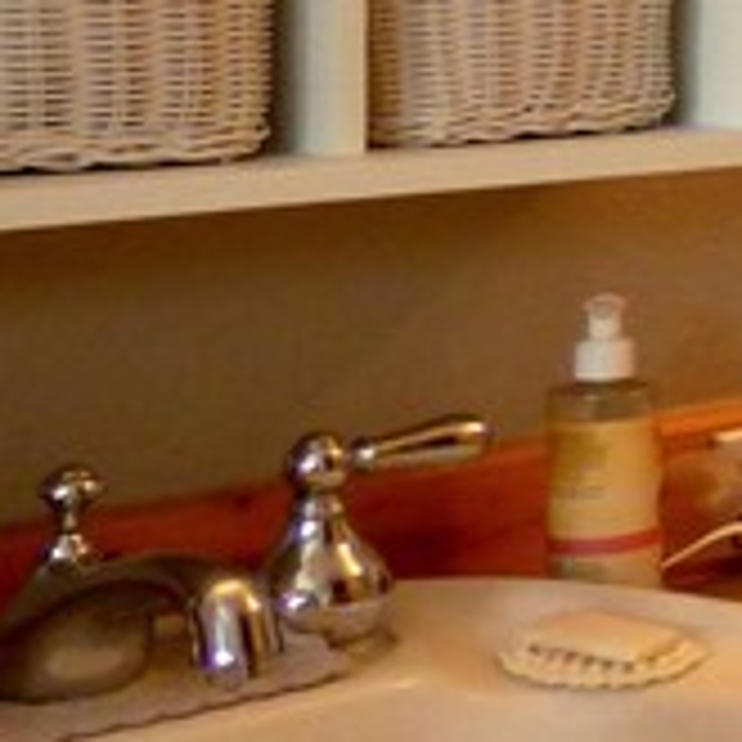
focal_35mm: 110
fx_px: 2668
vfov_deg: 15.5
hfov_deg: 11.0
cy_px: -31
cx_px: 2159
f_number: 3.2
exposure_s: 1/50
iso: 400
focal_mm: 3.58
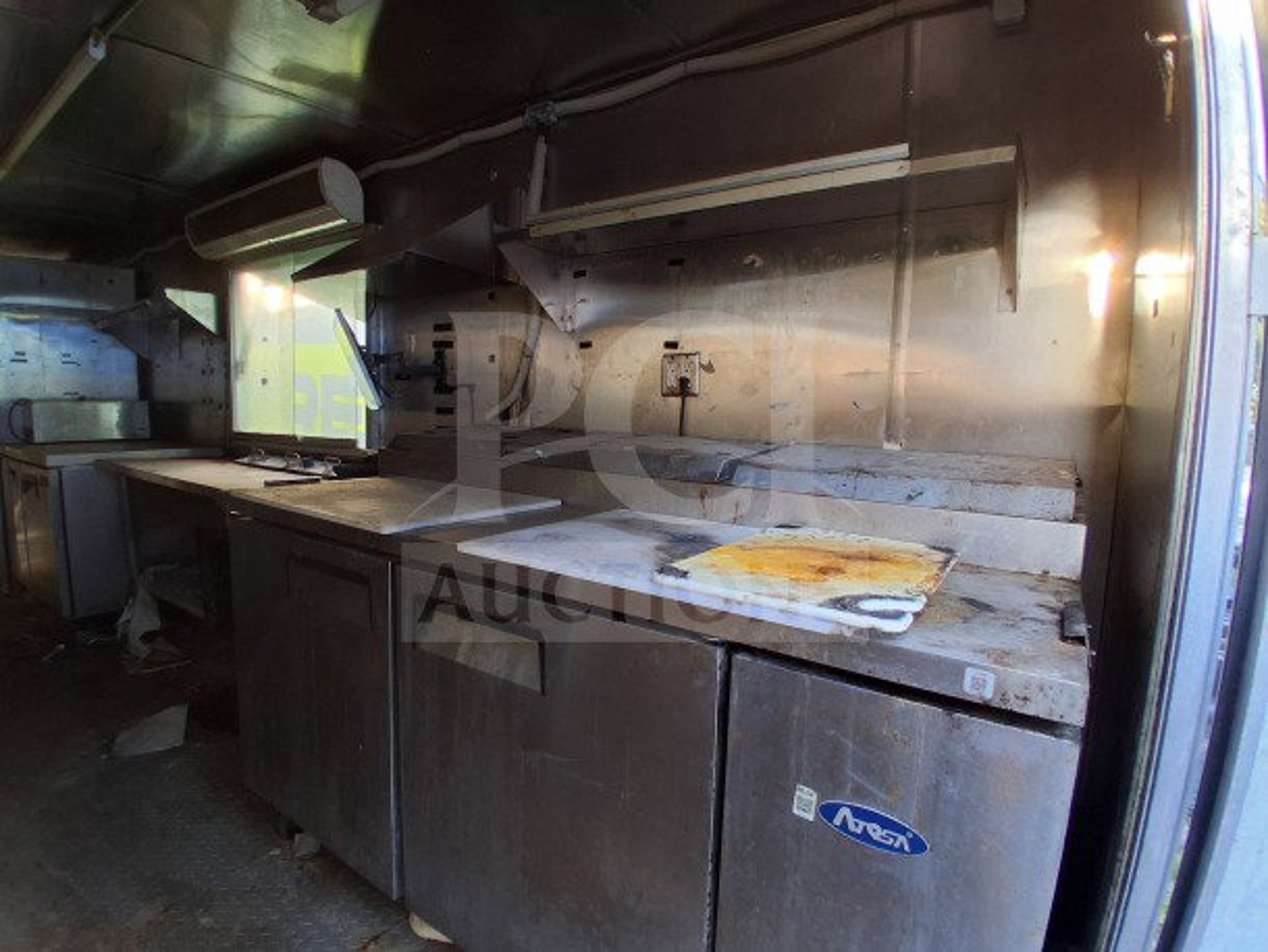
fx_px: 623
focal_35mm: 17
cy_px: 476
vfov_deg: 74.8
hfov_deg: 91.0
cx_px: 634
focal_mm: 1.4
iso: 125
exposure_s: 1/40
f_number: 2.2
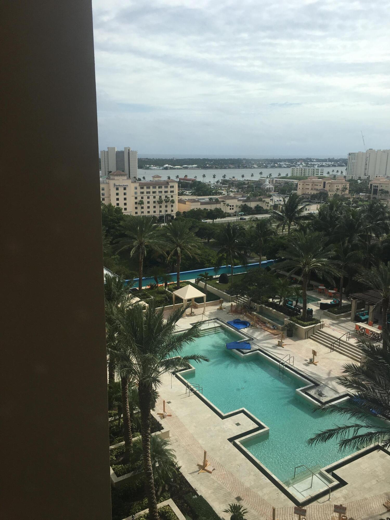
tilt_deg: -14.2
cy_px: 260
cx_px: 195
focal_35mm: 29
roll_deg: -1.2
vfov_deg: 61.7
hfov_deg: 48.2
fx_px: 436
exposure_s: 1/2262
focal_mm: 4.15
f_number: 2.2
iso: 25
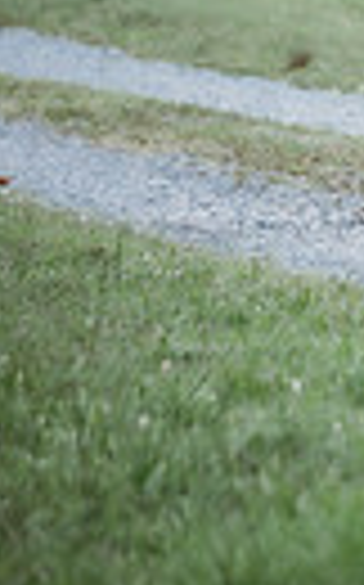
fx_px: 8367
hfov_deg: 2.5
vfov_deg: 4.0
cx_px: 1177
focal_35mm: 526
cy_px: -74
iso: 800
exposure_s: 1/250
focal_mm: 116
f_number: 2.8
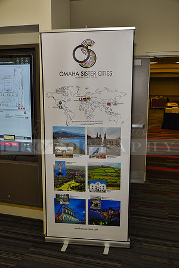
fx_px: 239
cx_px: 90
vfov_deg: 58.7
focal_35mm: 32
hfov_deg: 41.1
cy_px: 134
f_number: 5
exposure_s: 1/60
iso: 200
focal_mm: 32
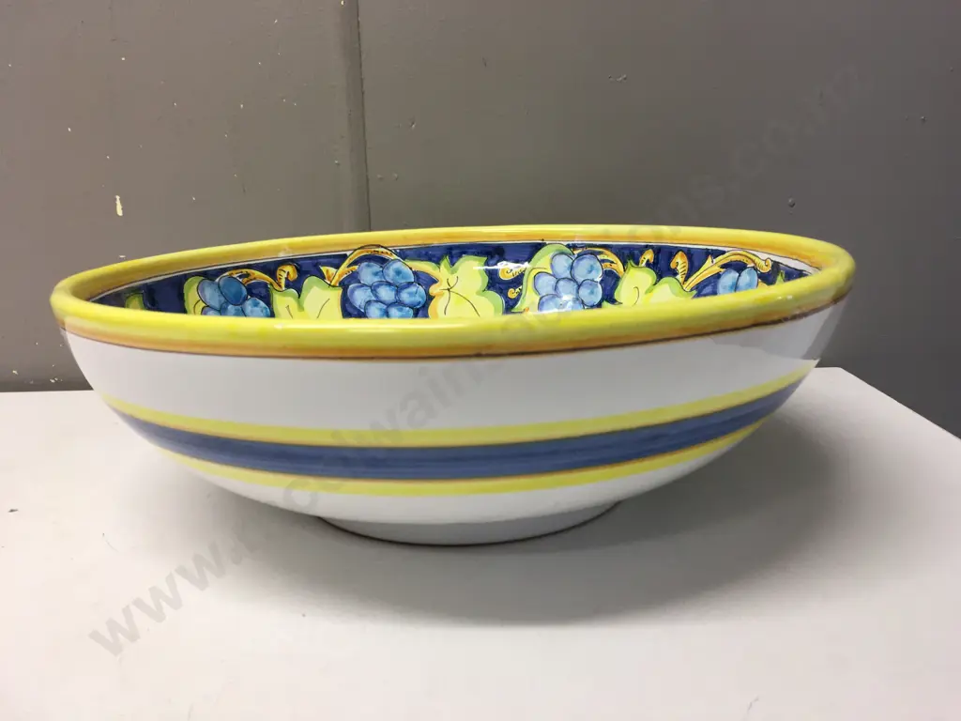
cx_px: 480
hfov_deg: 61.7
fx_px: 805
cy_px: 360
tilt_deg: -10.9
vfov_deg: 48.2
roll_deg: +1.1
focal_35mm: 29
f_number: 2.2
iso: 40
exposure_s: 1/33
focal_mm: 4.15
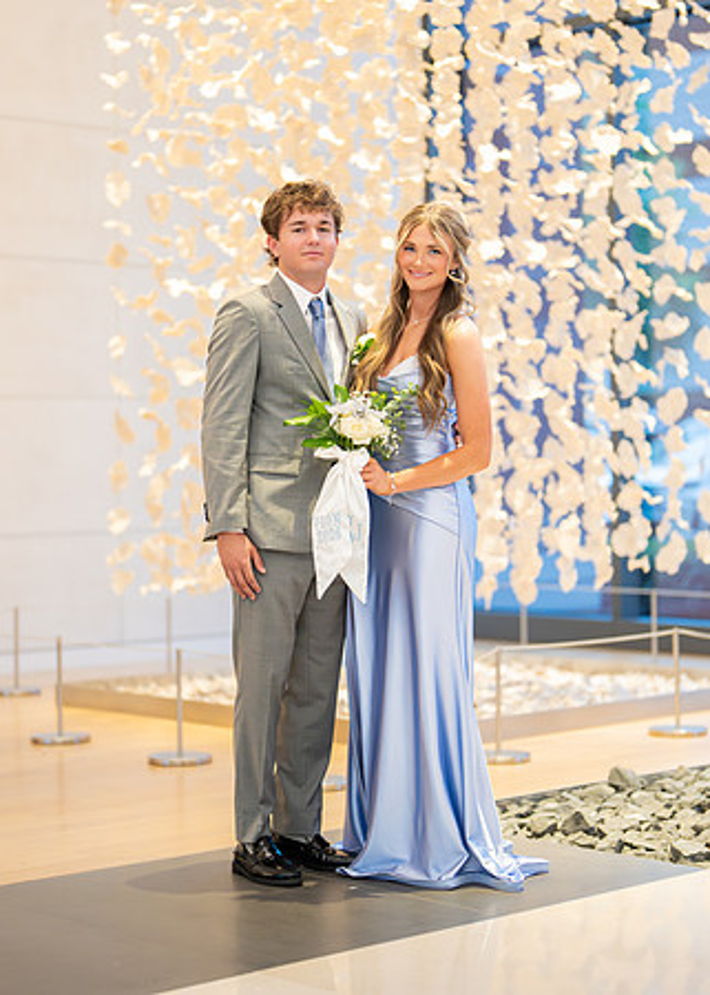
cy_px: 506
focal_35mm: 76
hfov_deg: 18.8
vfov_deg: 26.2
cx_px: 360
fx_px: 2141
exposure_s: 1/640
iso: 1000
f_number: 1.2
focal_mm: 50
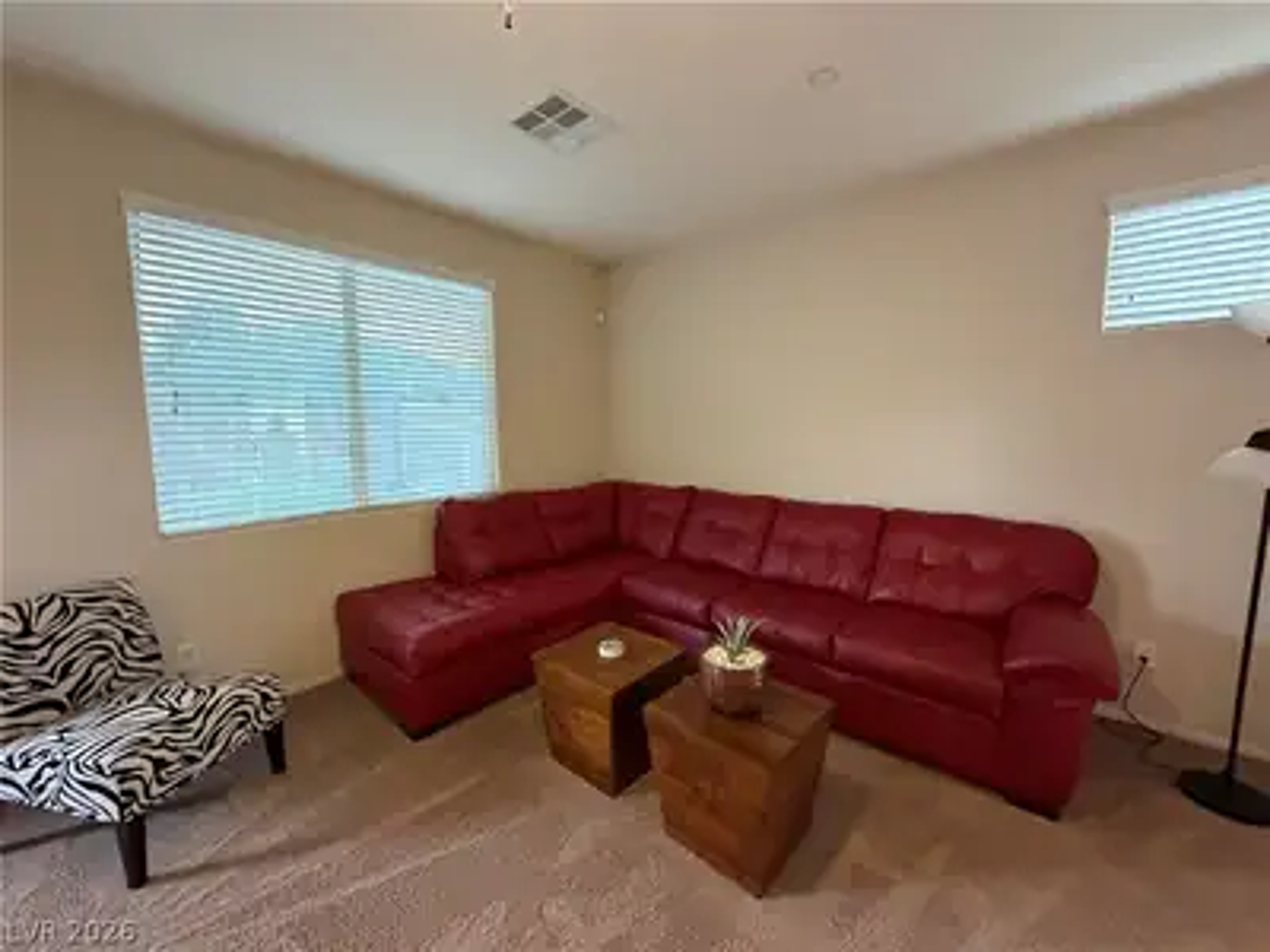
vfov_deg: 85.7
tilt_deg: -5.8
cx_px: 635
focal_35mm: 14
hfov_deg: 102.1
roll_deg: +0.7
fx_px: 514
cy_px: 476
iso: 500
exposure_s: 1/60
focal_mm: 2.22
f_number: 2.2
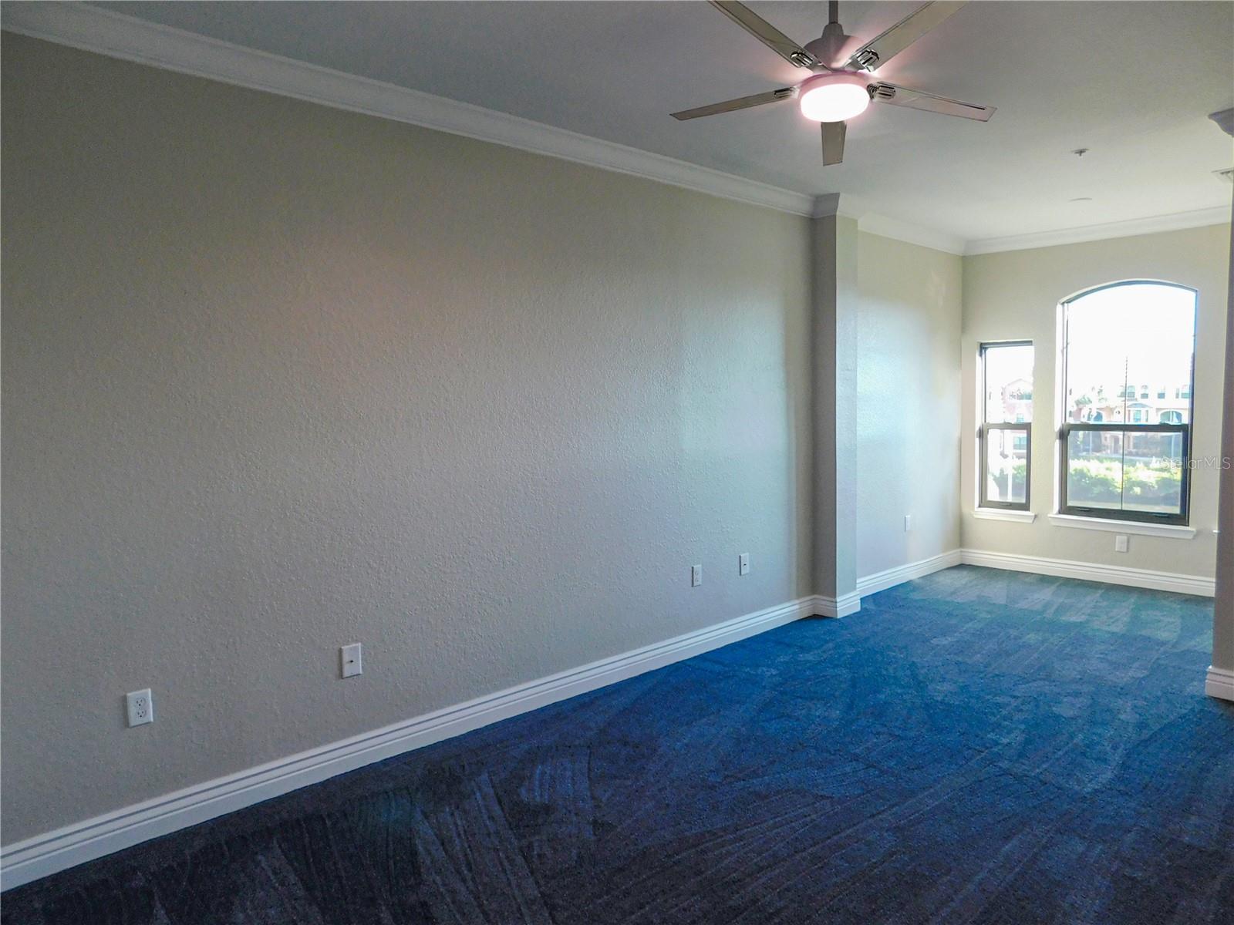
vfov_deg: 58.9
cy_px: 462
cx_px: 617
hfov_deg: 73.9
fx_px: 820
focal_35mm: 23
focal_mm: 4
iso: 125
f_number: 3
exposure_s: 1/30
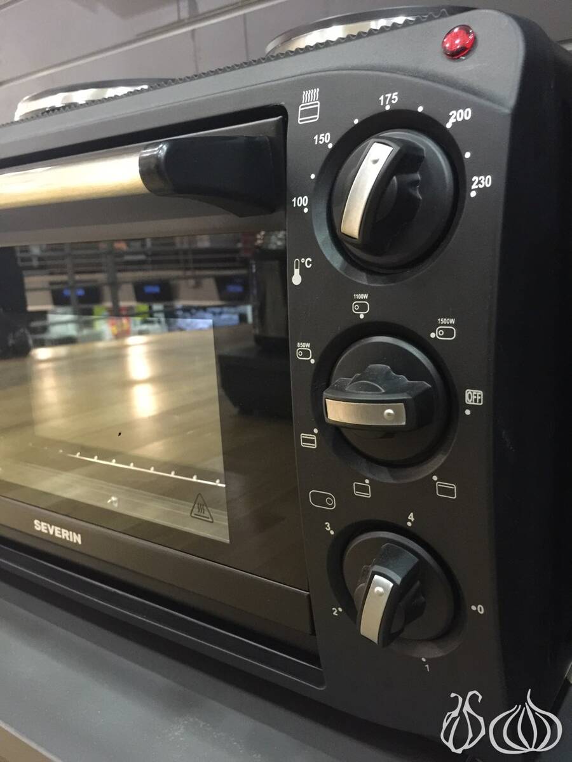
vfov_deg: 61.7
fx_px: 639
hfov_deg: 48.2
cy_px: 381
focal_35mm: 29
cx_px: 286
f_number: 2.2
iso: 200
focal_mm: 4.15
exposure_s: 1/8
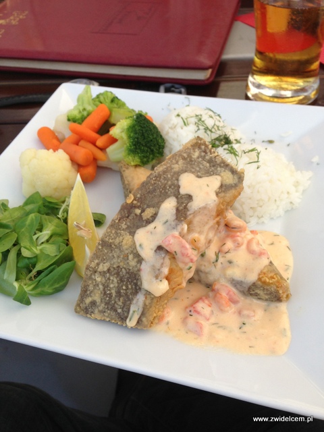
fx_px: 412
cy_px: 216
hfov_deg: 42.9
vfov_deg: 55.4
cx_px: 162
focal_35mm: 33
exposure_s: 1/272
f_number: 2.4
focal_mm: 4.13
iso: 50
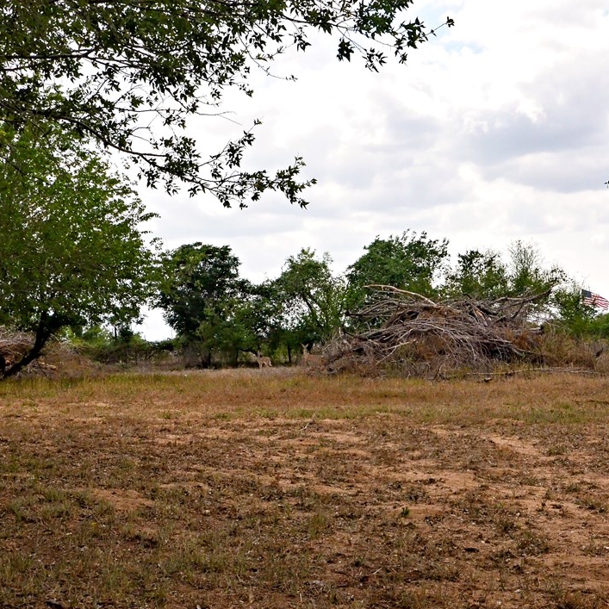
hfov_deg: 36.1
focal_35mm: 47
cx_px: 314
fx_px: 935
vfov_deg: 36.1
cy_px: 305
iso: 400
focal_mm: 24
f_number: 8
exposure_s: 1/1600
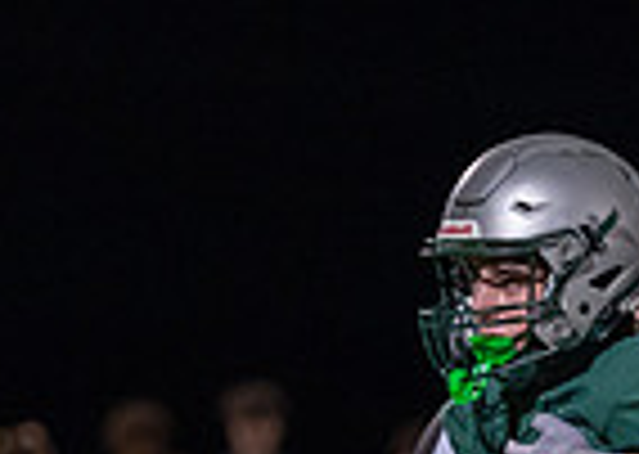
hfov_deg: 2.9
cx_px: 667
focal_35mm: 699
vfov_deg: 2.1
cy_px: 683
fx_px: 12667
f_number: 2.8
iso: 2500
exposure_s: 1/1000
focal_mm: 146
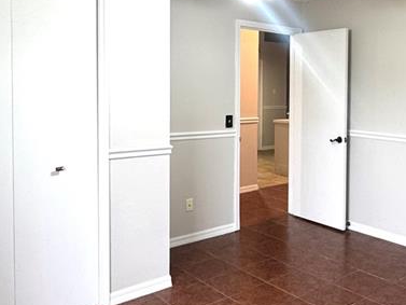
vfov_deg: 37.4
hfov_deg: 46.3
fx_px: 446
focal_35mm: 38
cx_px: 326
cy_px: 105
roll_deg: -0.9
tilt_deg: -3.1
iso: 200
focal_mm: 2.22
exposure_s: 1/60
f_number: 2.2
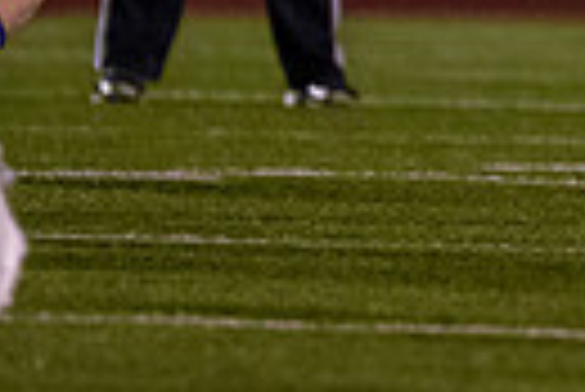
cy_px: -436
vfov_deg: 1.0
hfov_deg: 1.4
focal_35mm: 1422
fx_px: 23133
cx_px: 1112
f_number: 2.8
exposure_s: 1/1000
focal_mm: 200
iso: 3200
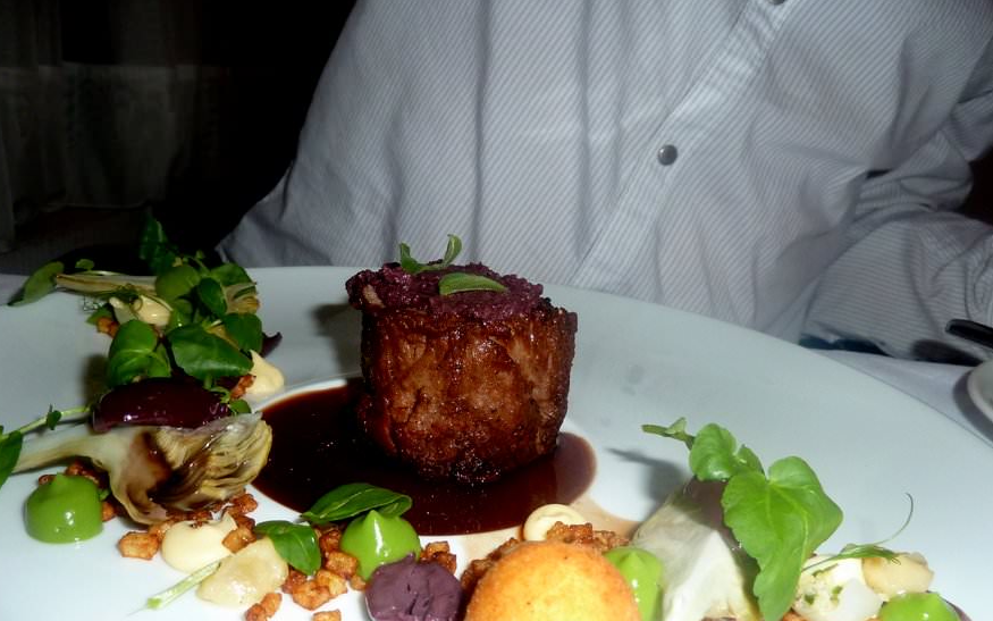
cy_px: 430
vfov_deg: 39.9
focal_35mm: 31
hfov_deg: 61.1
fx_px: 839
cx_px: 438
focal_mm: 4.1
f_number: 3.3
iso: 160
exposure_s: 1/30
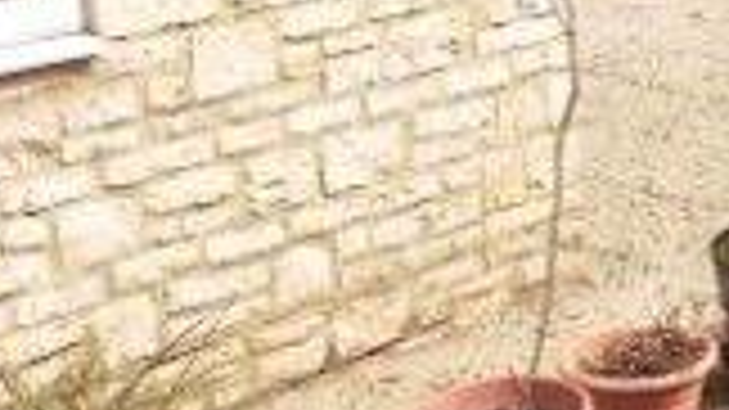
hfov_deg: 15.1
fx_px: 2493
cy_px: -191
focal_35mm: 129
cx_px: 1186
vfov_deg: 9.2
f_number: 4.59
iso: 200
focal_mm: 7.13
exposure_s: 1/979
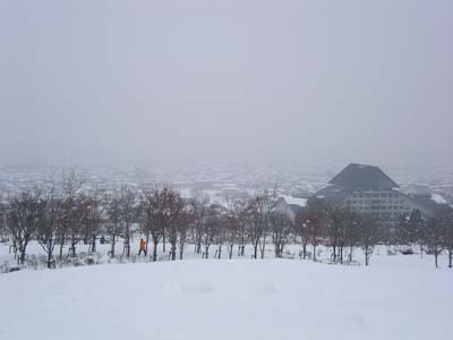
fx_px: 707
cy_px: 170
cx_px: 226
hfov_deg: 35.5
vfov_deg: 27.0
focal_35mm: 54
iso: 50
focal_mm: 8.4
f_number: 7.7
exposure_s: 1/182
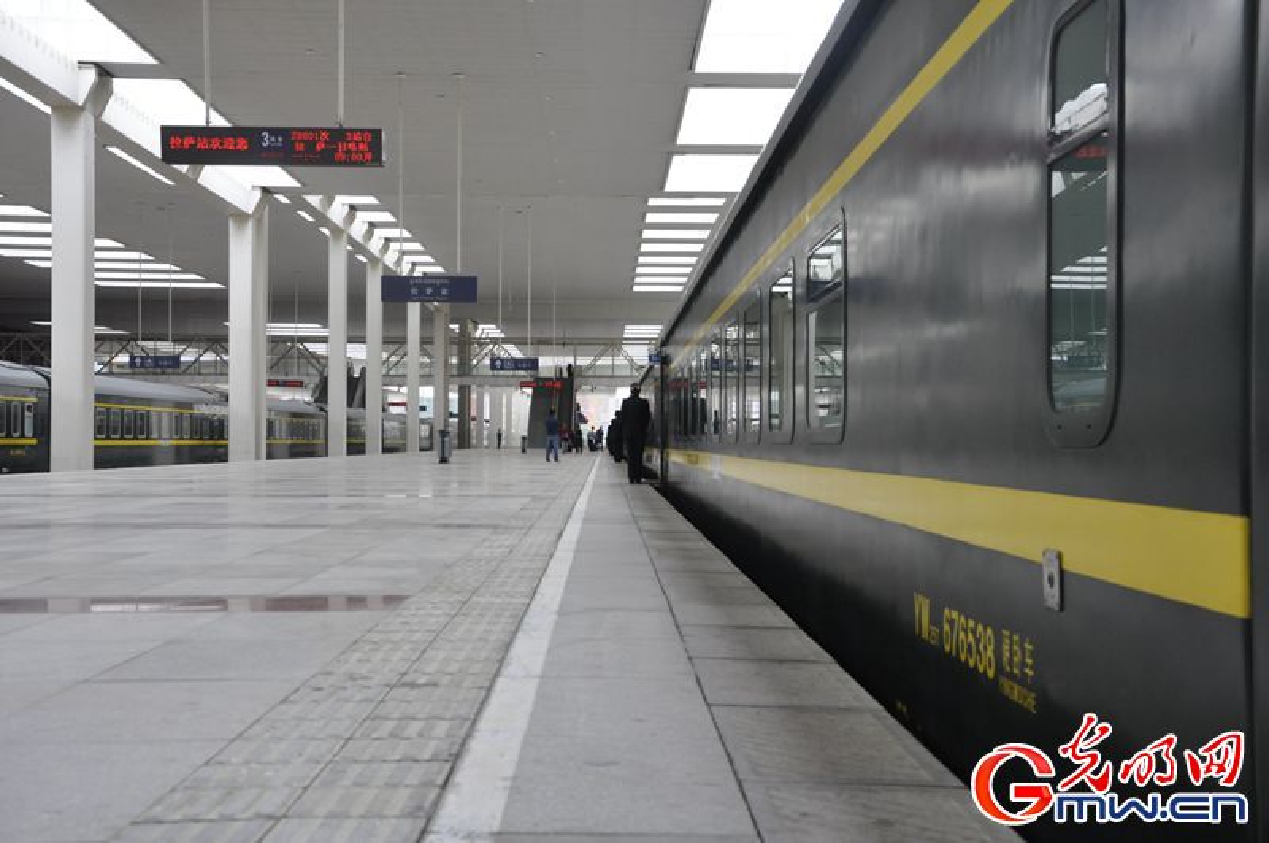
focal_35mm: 48
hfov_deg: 41.2
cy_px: 422
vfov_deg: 28.0
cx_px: 634
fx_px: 1690
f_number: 7.1
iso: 1000
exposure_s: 1/200
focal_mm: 32
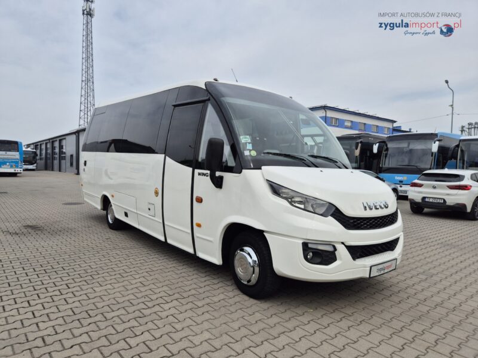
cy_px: 179
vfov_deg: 58.9
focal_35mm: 23
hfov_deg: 73.9
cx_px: 239
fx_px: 318
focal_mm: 5.4
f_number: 1.8
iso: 25
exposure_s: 1/1667
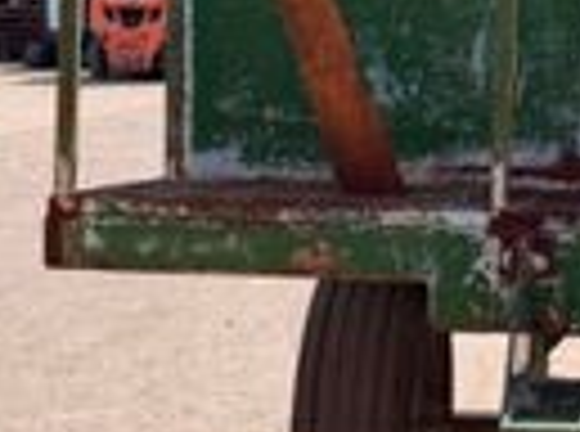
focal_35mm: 112
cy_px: 202
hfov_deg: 17.0
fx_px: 1871
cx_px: 661
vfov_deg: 13.2
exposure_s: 1/3953
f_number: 1.78
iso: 100
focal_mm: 6.76
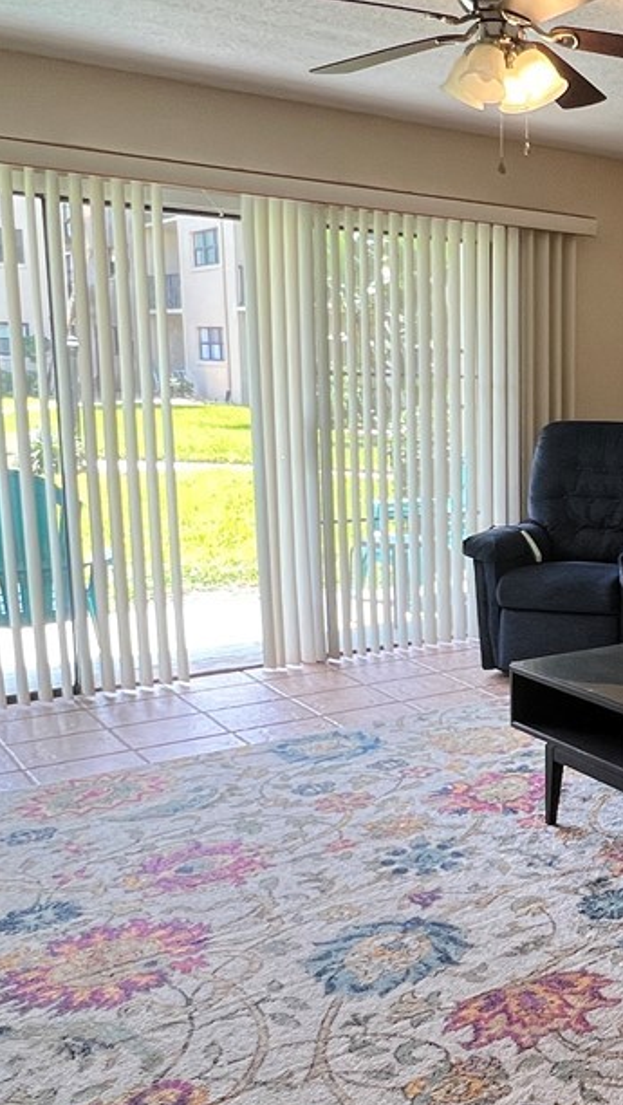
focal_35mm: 37
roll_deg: -0.6
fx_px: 1085
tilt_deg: -8.1
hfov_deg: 27.0
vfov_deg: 54.0
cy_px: 562
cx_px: 807
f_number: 1.8
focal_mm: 1.57
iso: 64
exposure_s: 1/120
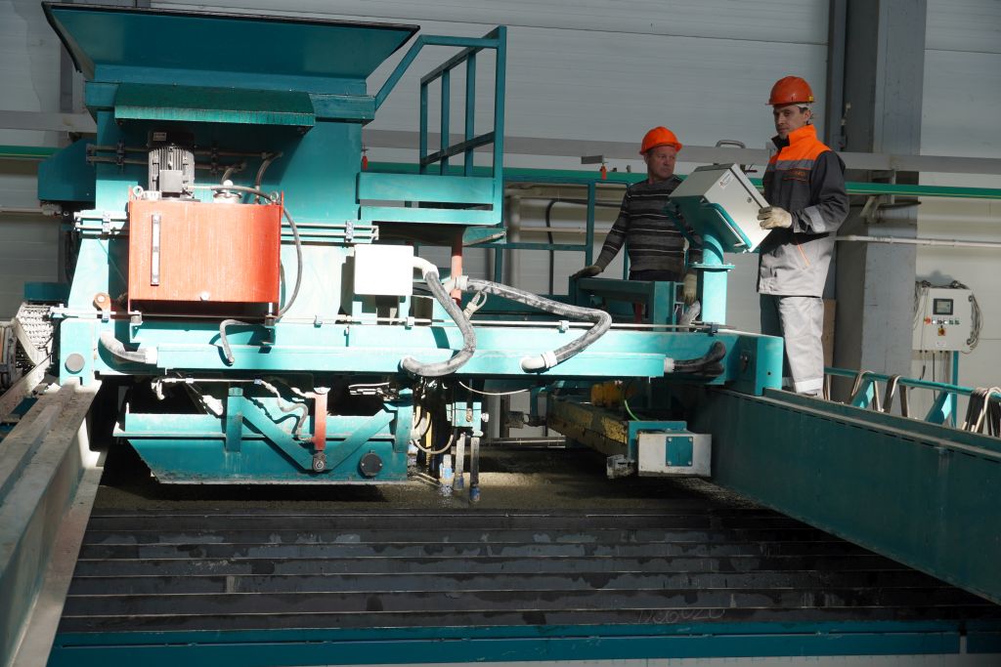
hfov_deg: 34.2
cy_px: 334
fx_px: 1627
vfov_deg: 23.2
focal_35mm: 58
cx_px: 500
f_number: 5
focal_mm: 39
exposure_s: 1/60
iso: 100
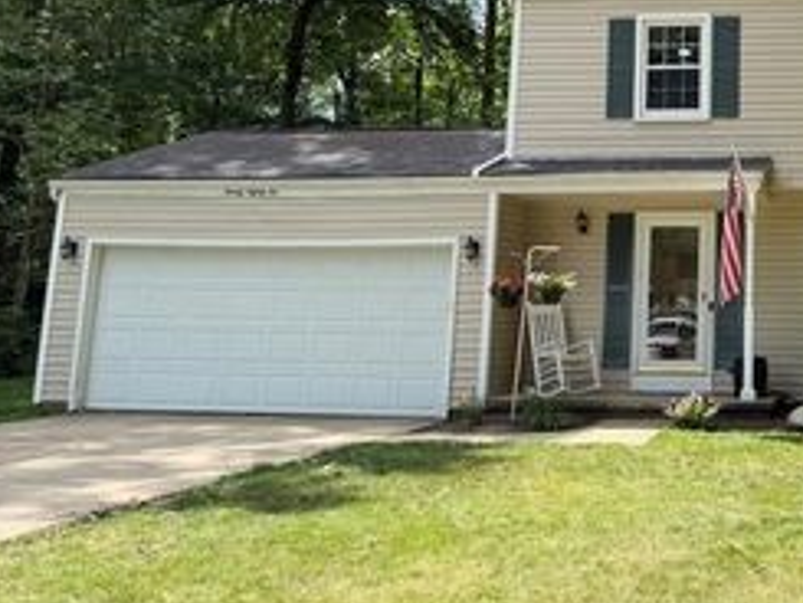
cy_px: 77
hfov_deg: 35.7
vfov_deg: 28.7
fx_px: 1137
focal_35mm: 49
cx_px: 777
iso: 80
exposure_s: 1/1122
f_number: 1.78
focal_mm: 6.76
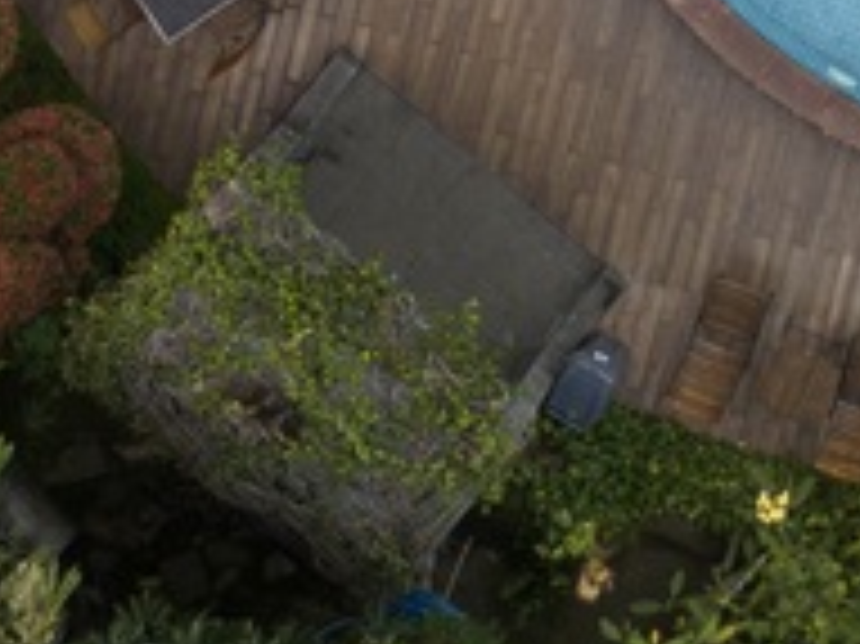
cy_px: -1121
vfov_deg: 8.6
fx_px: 3749
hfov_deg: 12.2
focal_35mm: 151
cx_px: 1441
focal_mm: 12.29
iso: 100
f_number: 11
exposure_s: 1/2.5
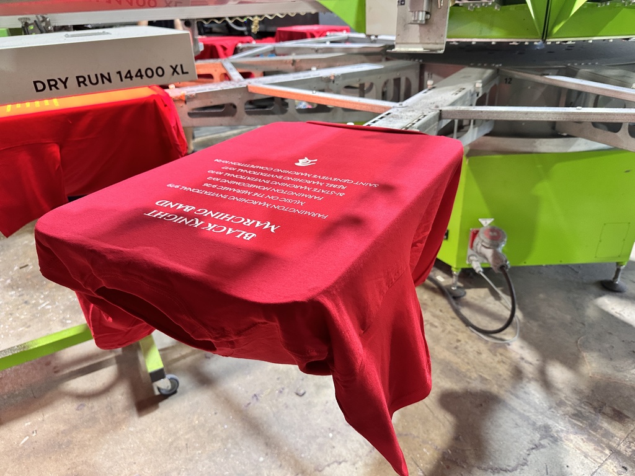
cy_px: 238
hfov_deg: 71.6
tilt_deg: -27.7
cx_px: 318
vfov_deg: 56.8
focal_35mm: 24
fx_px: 440
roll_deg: +1.9
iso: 250
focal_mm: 6.86
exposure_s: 1/60
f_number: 1.78
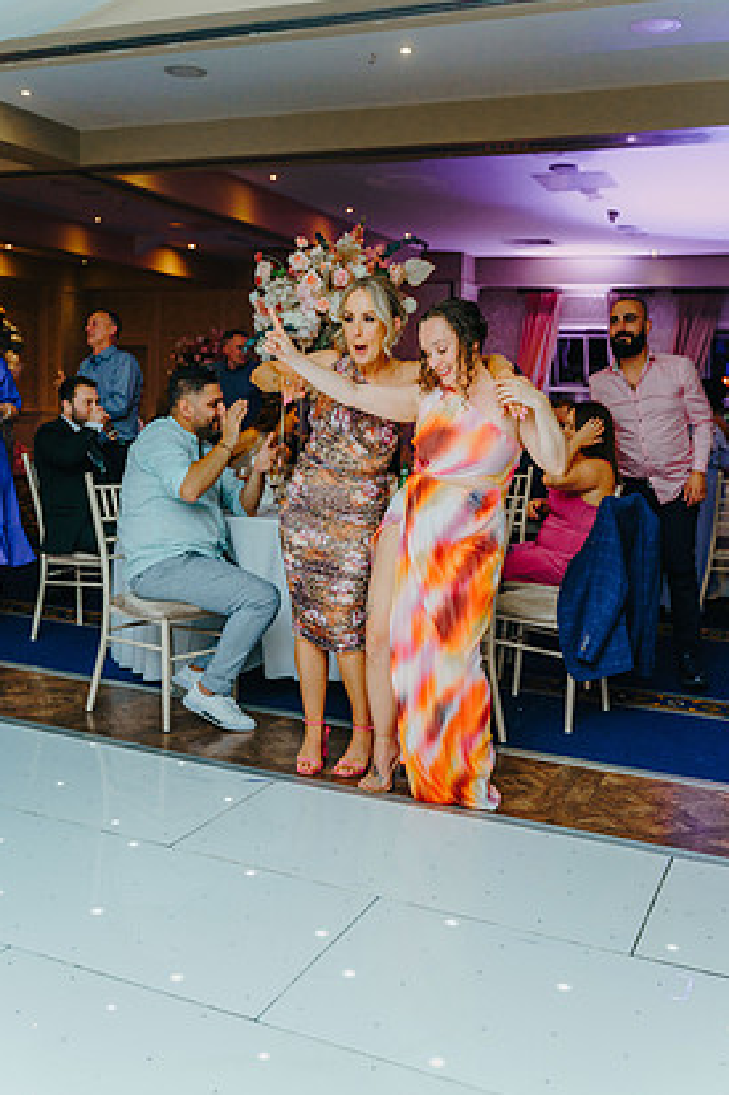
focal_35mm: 36
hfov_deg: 36.8
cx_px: 350
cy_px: 565
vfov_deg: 53.1
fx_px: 1094
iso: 1600
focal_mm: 33
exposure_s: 1/200
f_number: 2.8
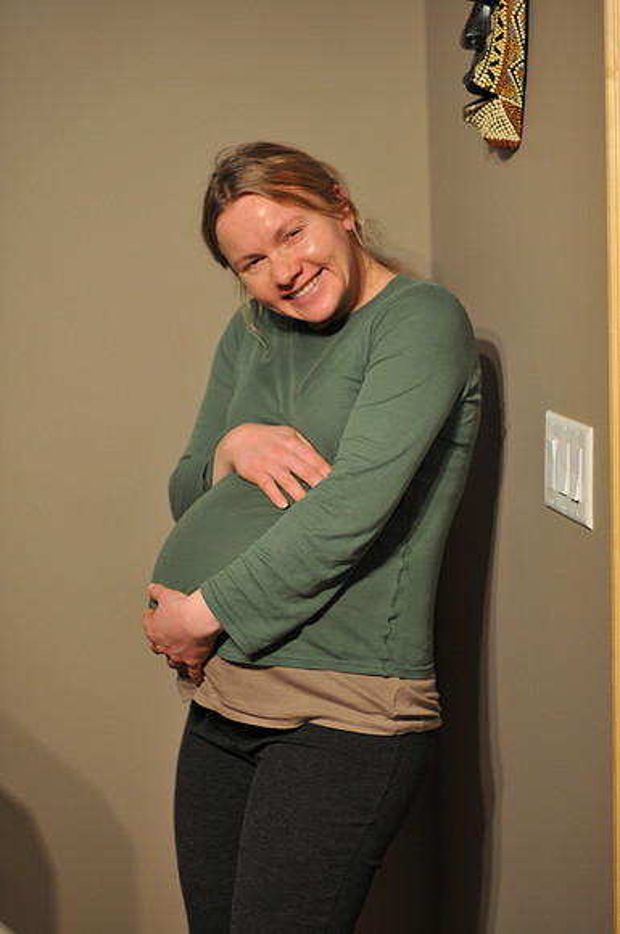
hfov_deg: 18.1
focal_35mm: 75
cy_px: 467
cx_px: 310
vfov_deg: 27.0
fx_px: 1943
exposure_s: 1/125
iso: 640
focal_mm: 50
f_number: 2
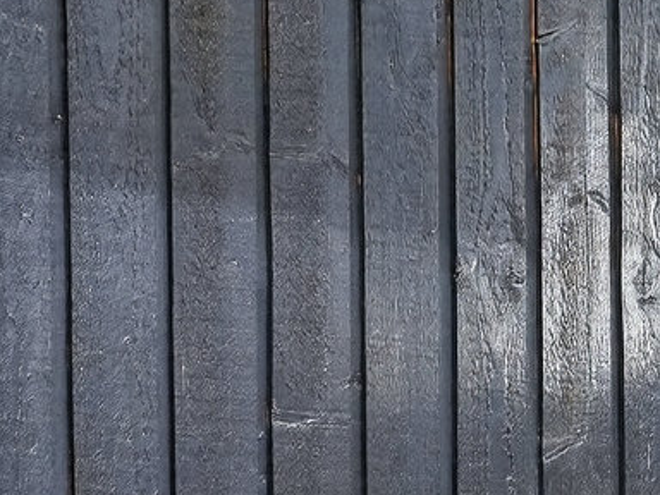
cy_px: 837
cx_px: 1334
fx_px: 3298
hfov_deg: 10.5
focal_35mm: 173
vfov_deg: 8.3
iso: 400
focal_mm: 27
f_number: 9
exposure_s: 1/200
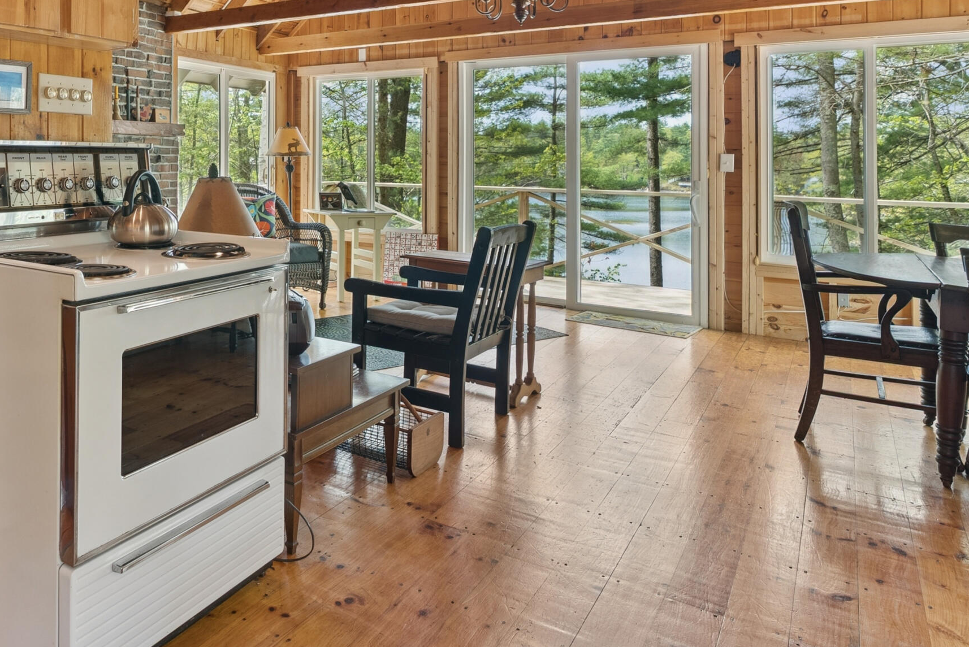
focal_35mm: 28
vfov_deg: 44.9
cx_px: 218
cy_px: 161
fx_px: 754
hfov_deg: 61.0
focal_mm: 16
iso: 320
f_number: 7.1
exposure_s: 1/13
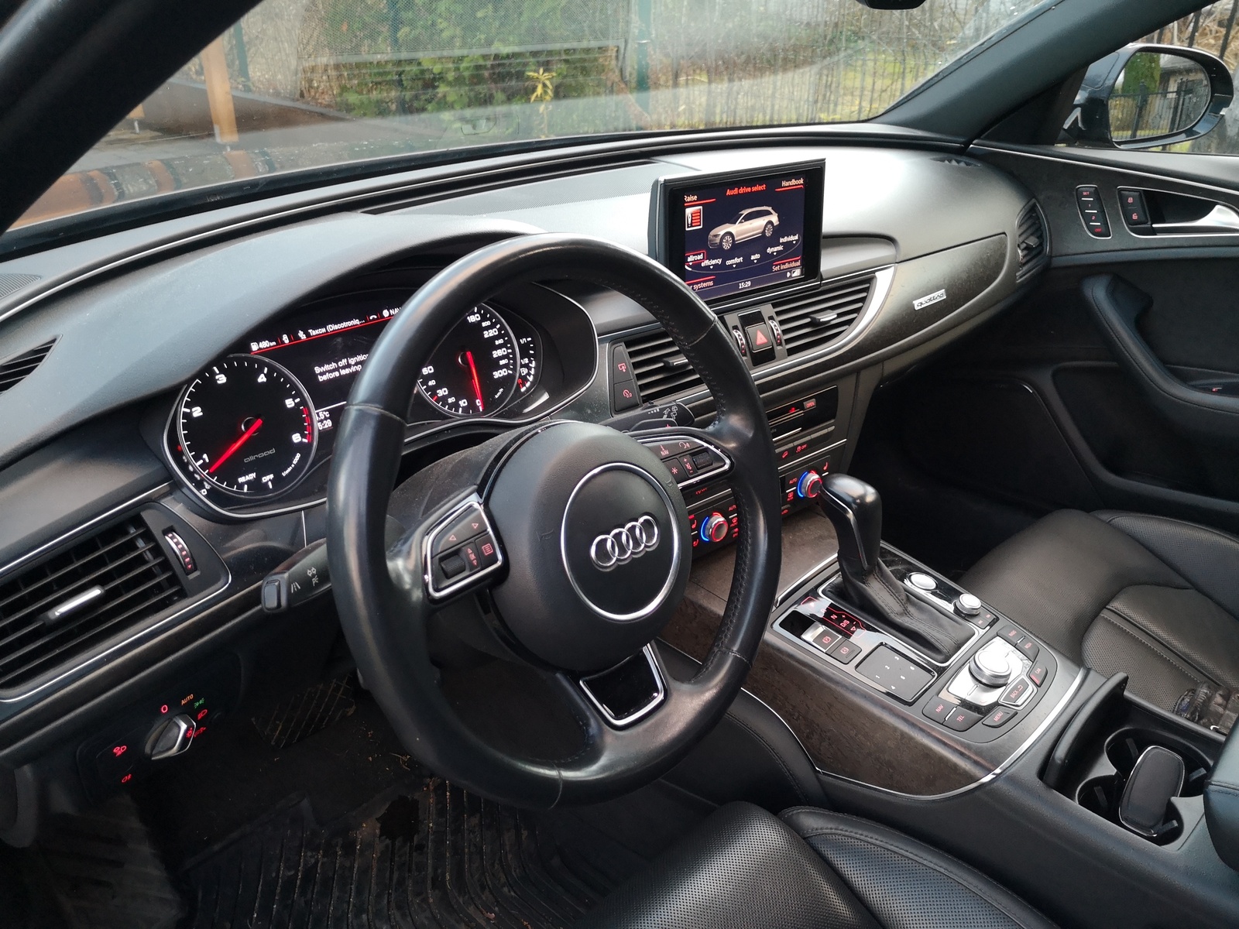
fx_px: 966
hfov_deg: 65.3
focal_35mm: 27
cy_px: 464
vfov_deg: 51.4
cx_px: 620
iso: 200
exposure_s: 1/33.3
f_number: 1.8
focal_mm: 3.95
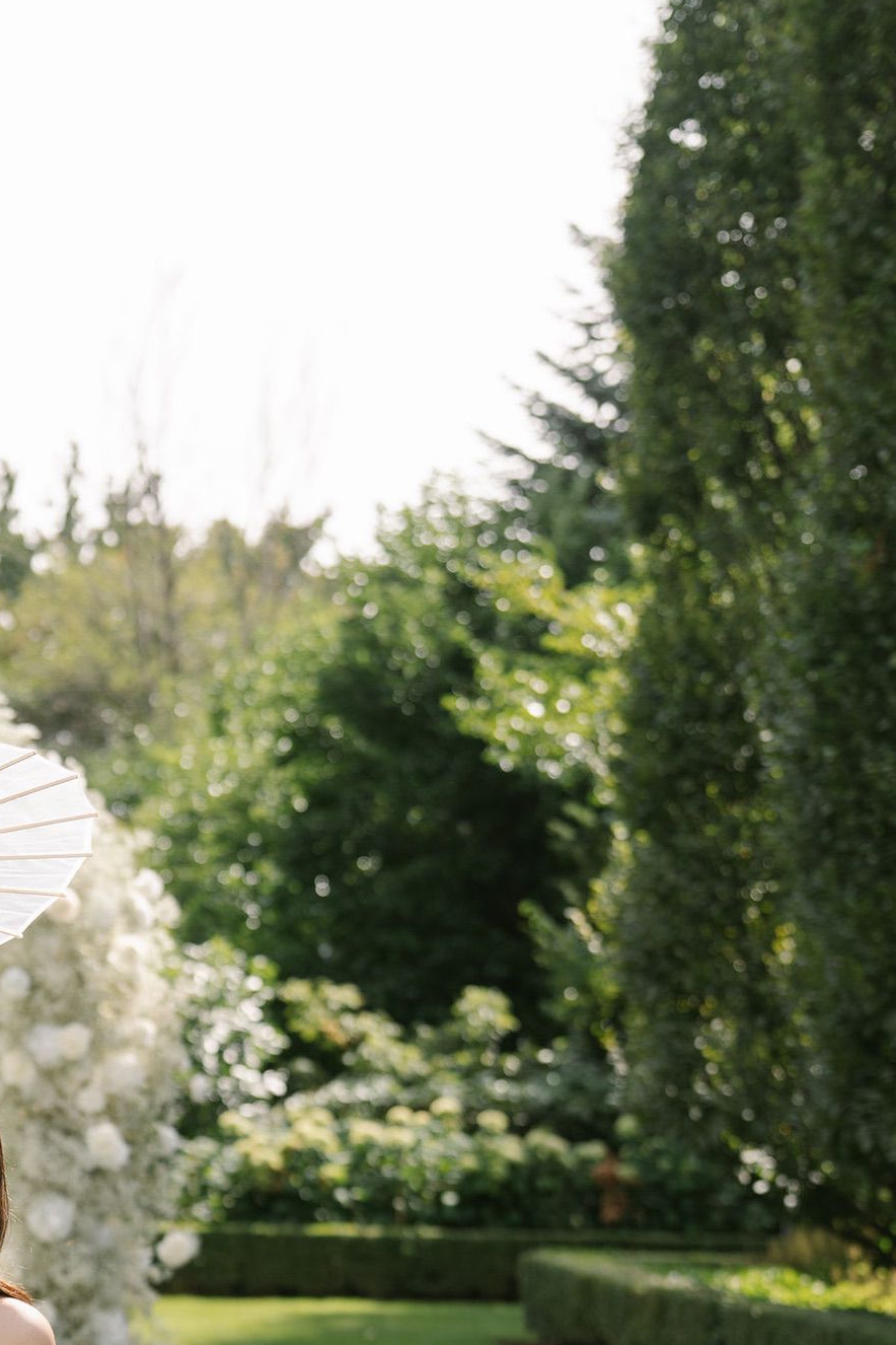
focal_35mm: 95
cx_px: 59
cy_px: 1059
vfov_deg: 21.2
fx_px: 3546
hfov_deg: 14.2
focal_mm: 42
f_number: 2
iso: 100
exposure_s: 1/1000
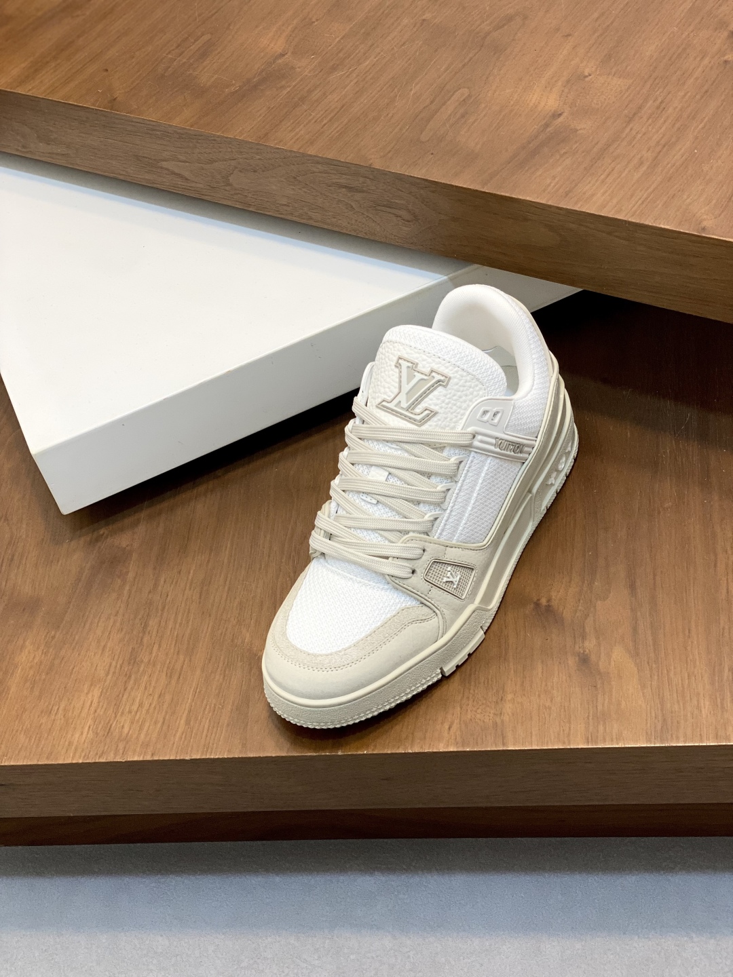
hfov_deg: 28.0
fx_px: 1468
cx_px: 366
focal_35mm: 52
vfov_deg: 36.8
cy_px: 488
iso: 50
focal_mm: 6
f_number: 2
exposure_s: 1/100
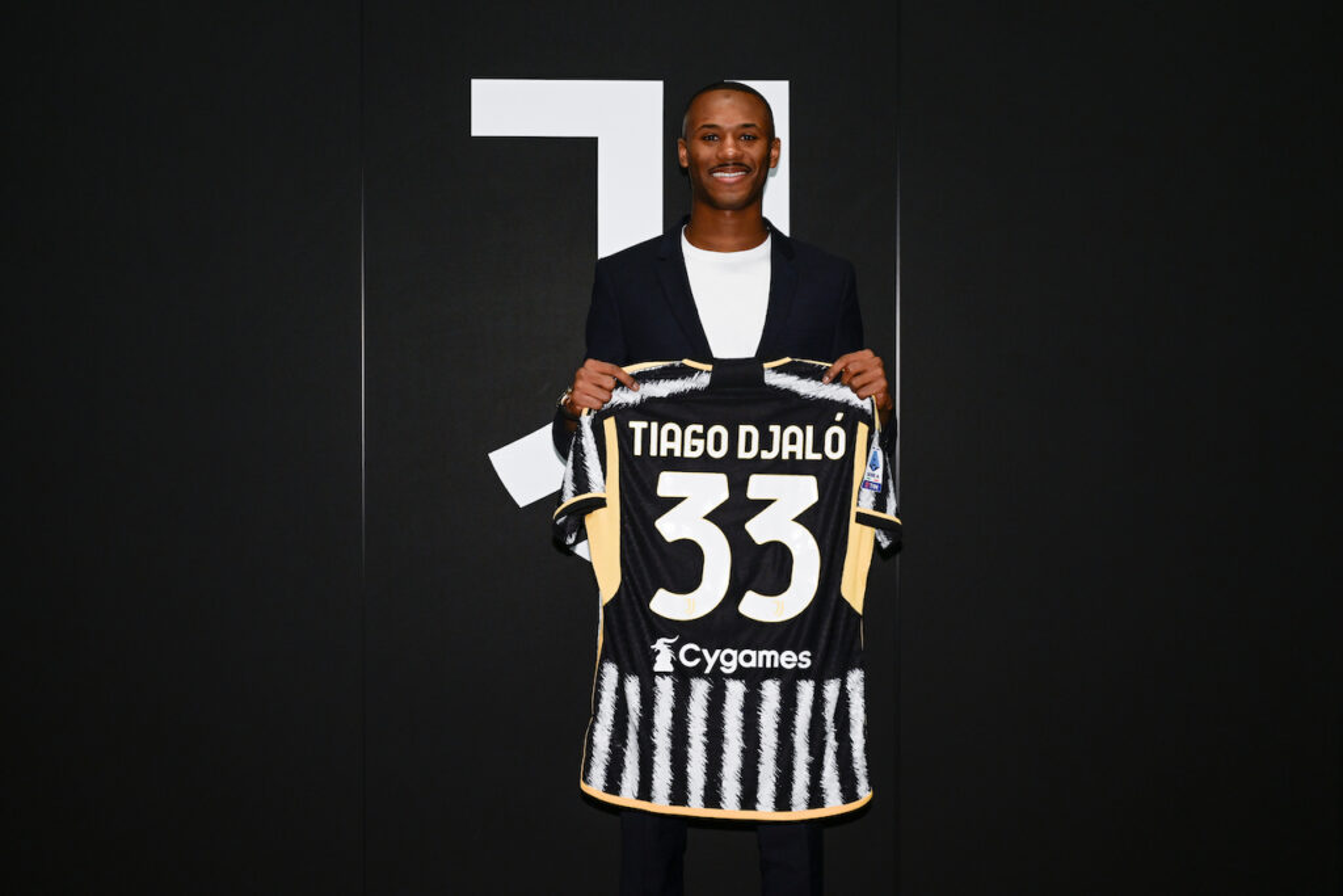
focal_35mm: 40
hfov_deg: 48.5
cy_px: 448
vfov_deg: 33.4
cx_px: 672
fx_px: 1492
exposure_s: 1/160
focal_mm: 40
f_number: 5
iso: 1000
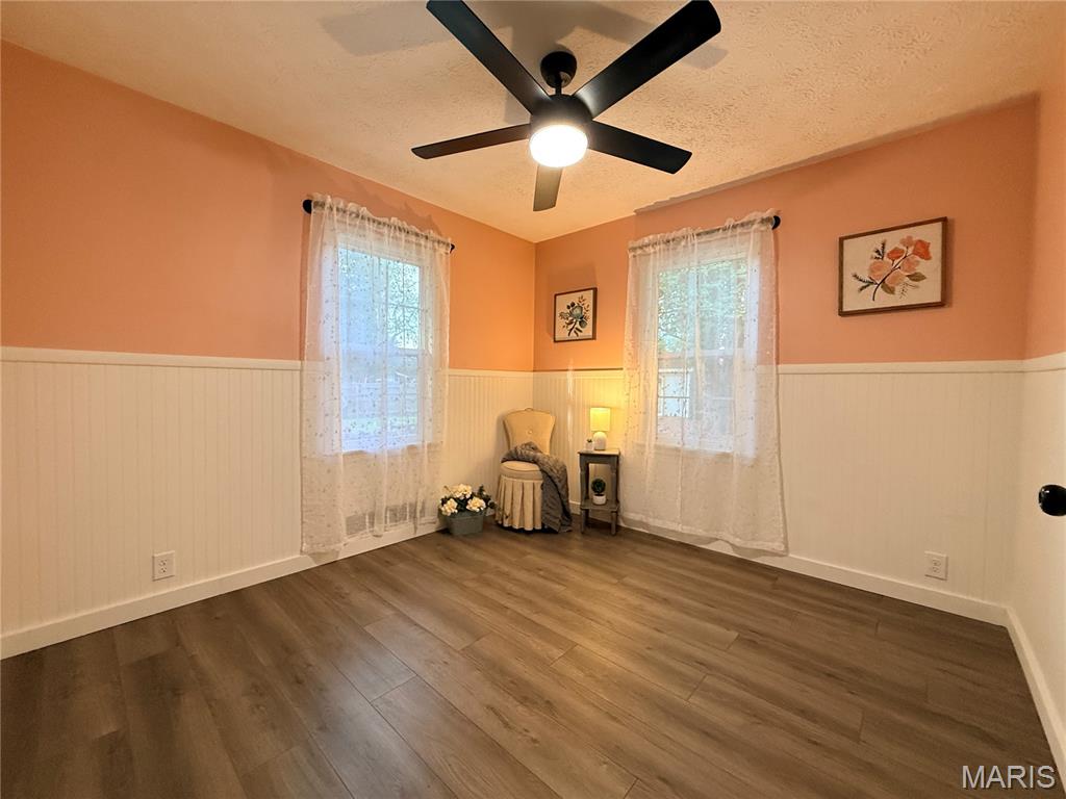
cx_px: 533
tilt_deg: -0.9
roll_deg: -1.0
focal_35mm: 14
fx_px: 431
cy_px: 400
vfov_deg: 85.7
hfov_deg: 102.1
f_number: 2.2
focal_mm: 2.22
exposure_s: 1/120
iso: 500
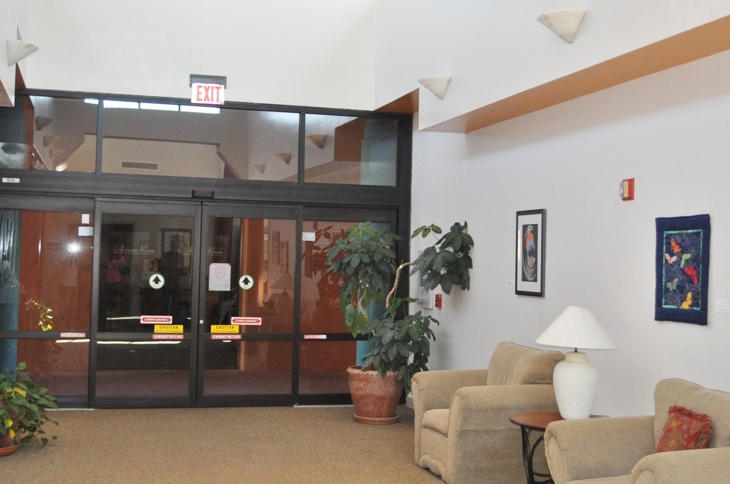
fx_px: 992
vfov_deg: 27.4
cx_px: 398
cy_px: 226
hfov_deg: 40.4
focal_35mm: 49
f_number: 4.2
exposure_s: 1/60
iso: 800
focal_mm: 26
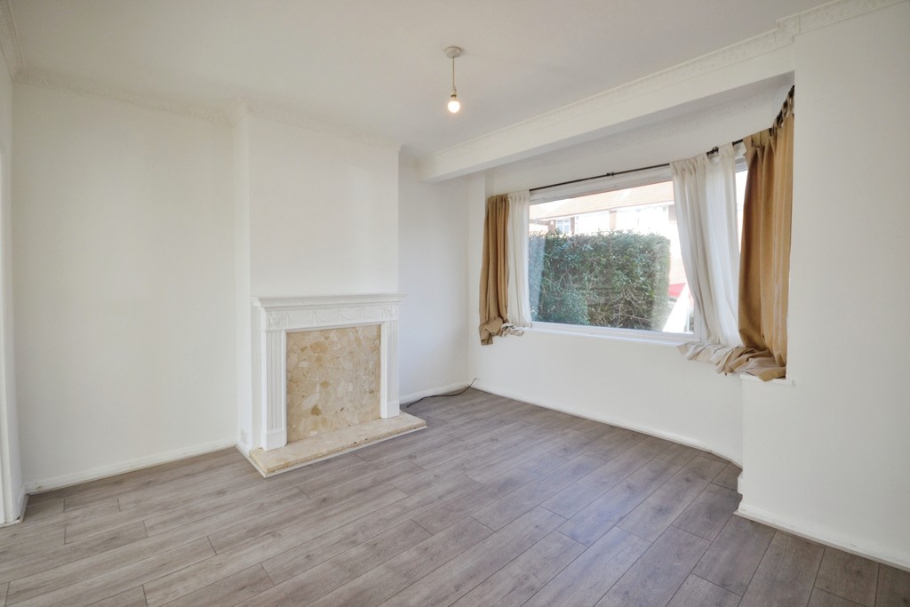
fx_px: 379
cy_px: 304
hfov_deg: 100.4
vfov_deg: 77.3
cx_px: 455
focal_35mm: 15
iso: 200
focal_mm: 10
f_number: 5.6
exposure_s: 1/125
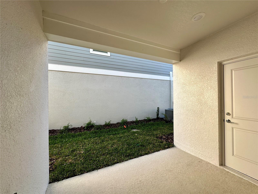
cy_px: 97
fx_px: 104
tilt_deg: +0.6
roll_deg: +0.7
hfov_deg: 102.1
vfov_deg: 85.7
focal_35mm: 14
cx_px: 129
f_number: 2.2
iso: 40
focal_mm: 2.22
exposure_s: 1/312
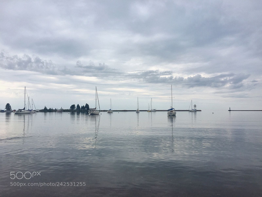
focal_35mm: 29
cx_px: 131
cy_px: 98
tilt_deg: +4.2
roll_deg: -0.4
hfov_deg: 61.7
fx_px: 219
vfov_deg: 48.2
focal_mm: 4.15
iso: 25
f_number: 2.2
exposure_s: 1/1570
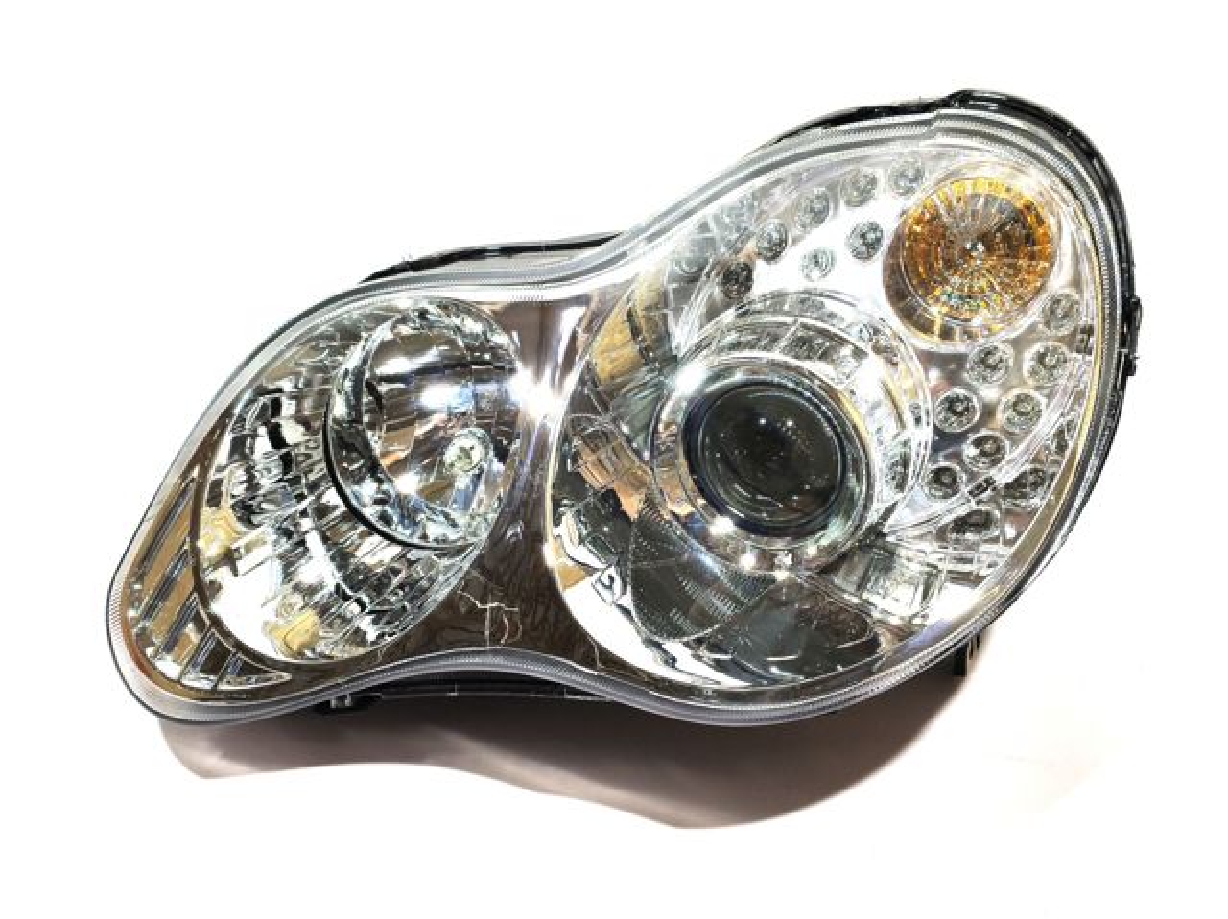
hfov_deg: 50.2
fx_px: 1312
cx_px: 614
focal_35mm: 37
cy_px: 460
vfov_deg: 38.6
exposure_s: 1/100
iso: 150
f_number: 1.75
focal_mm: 4.75
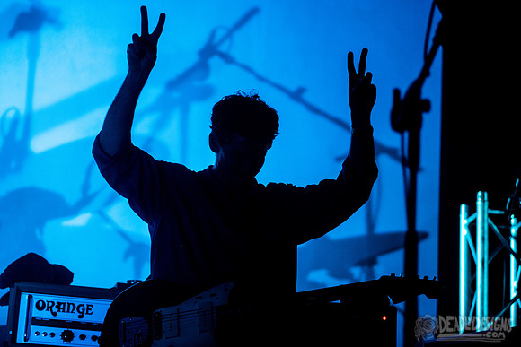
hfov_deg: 21.5
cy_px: 174
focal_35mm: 95
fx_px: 1375
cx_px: 260
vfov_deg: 14.4
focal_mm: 95
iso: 3200
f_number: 3.2
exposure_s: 1/400
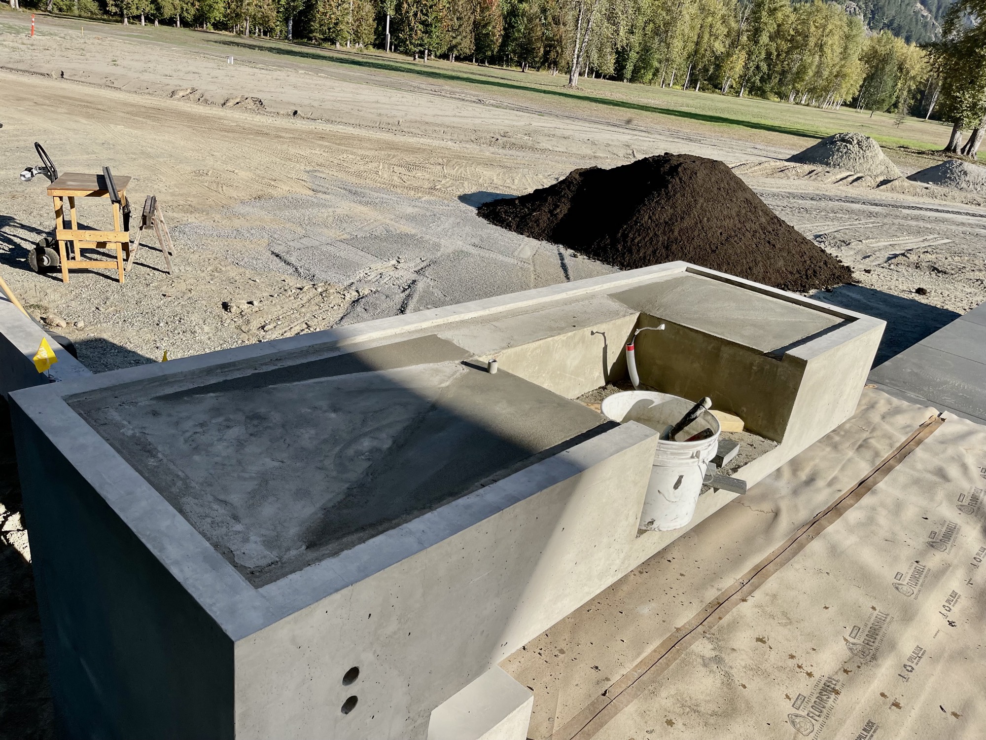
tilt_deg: -23.4
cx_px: 493
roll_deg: -7.4
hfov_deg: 67.3
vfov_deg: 53.1
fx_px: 741
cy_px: 370
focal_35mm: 26
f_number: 1.6
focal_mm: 5.1
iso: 32
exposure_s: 1/3003
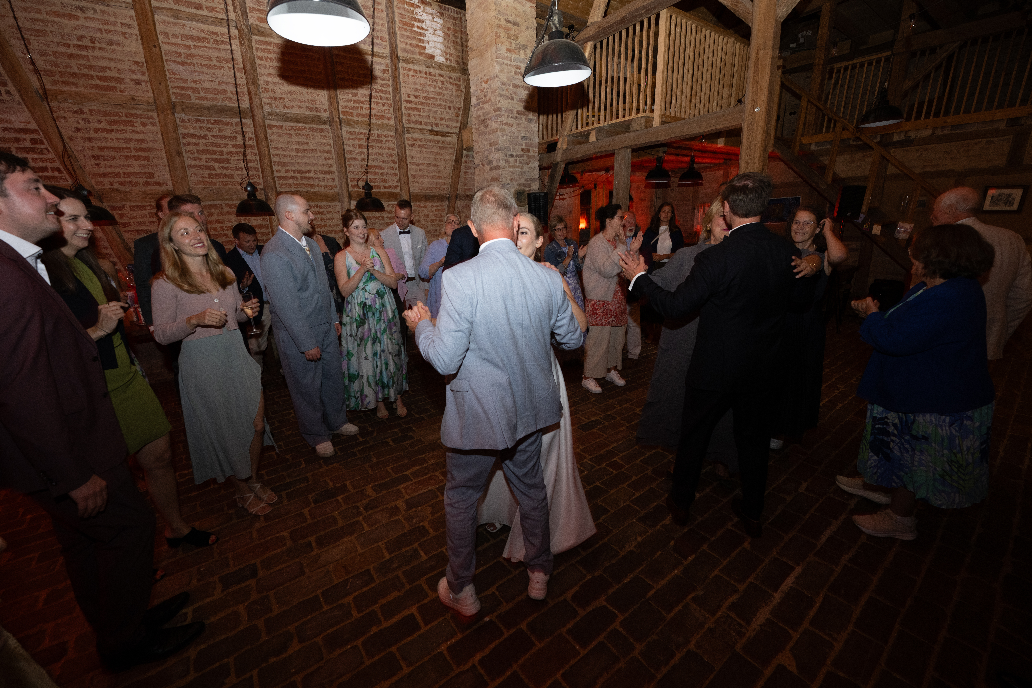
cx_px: 516
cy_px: 344
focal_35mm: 14
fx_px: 401
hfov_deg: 104.3
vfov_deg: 81.2
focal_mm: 14
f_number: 5
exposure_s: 1/15
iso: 1000
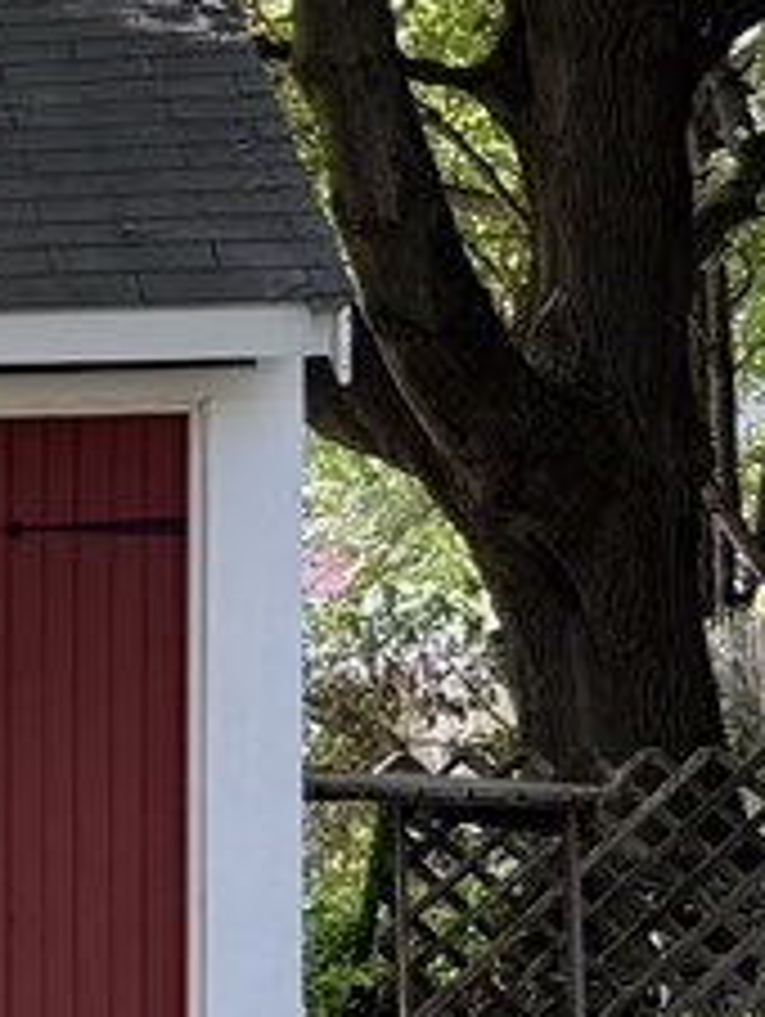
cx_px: -1647
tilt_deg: +0.0
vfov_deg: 12.1
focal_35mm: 163
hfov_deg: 7.7
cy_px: 778
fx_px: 4794
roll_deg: -0.2
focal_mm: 6.76
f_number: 1.78
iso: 100
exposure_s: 1/242
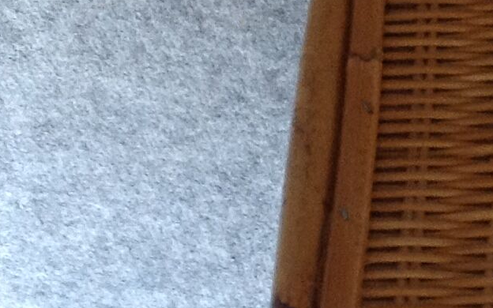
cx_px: 864
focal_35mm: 154
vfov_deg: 8.2
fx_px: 2069
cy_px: 540
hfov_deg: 12.5
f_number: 2.4
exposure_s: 1/15
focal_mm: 4.28
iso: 160
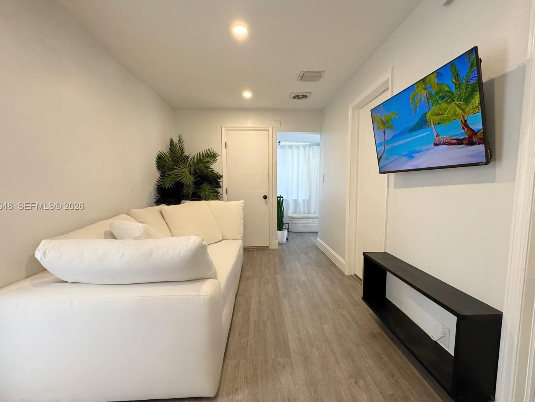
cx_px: 271
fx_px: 247
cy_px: 207
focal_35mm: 16
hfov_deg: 94.5
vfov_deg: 78.1
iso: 160
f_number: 2.2
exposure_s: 1/120
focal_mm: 2.22
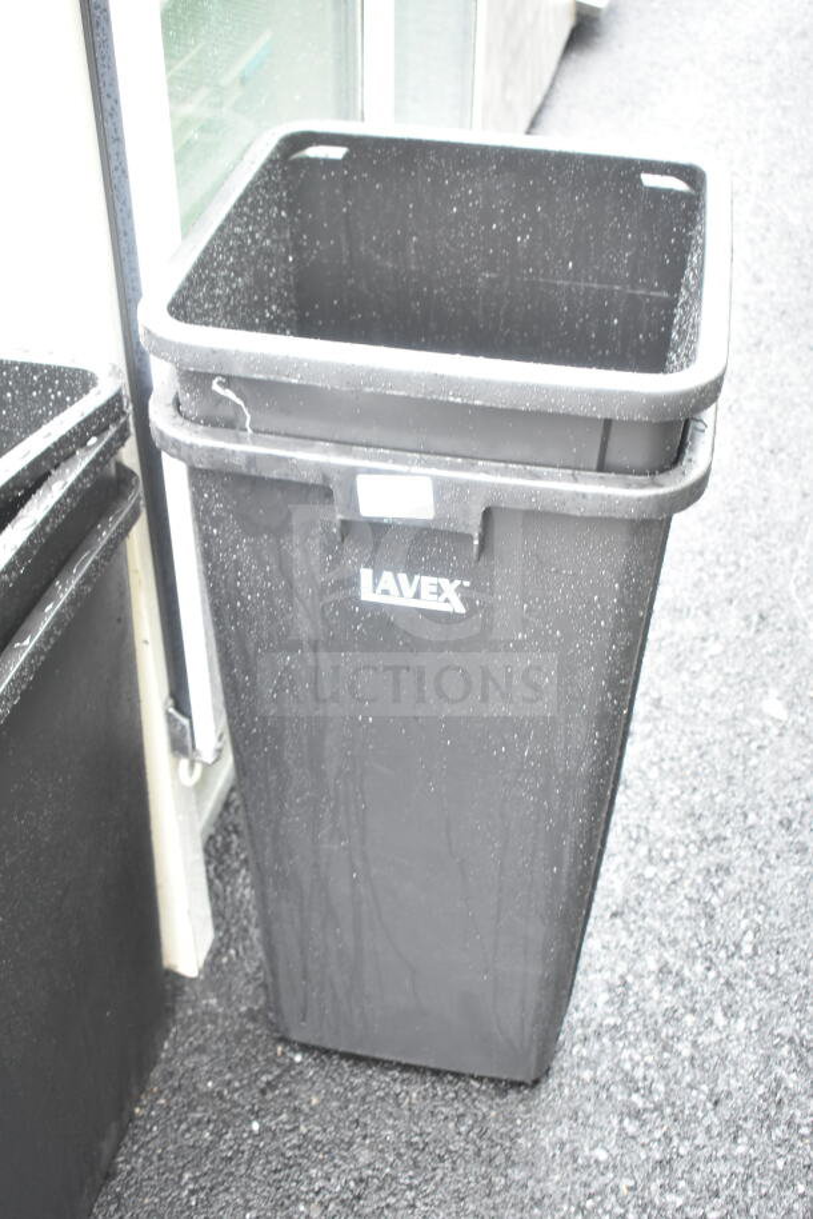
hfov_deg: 33.0
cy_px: 610
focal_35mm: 40
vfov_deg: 47.9
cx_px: 406
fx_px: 1371
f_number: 4.5
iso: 1600
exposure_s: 1/80
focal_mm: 27
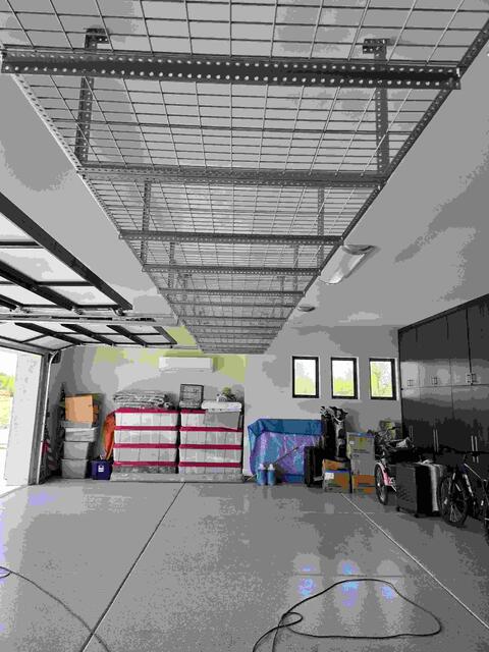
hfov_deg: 58.9
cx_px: 244
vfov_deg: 73.9
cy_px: 326
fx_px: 433
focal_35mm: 23
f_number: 1.8
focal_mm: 5.4
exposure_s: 1/194
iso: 25
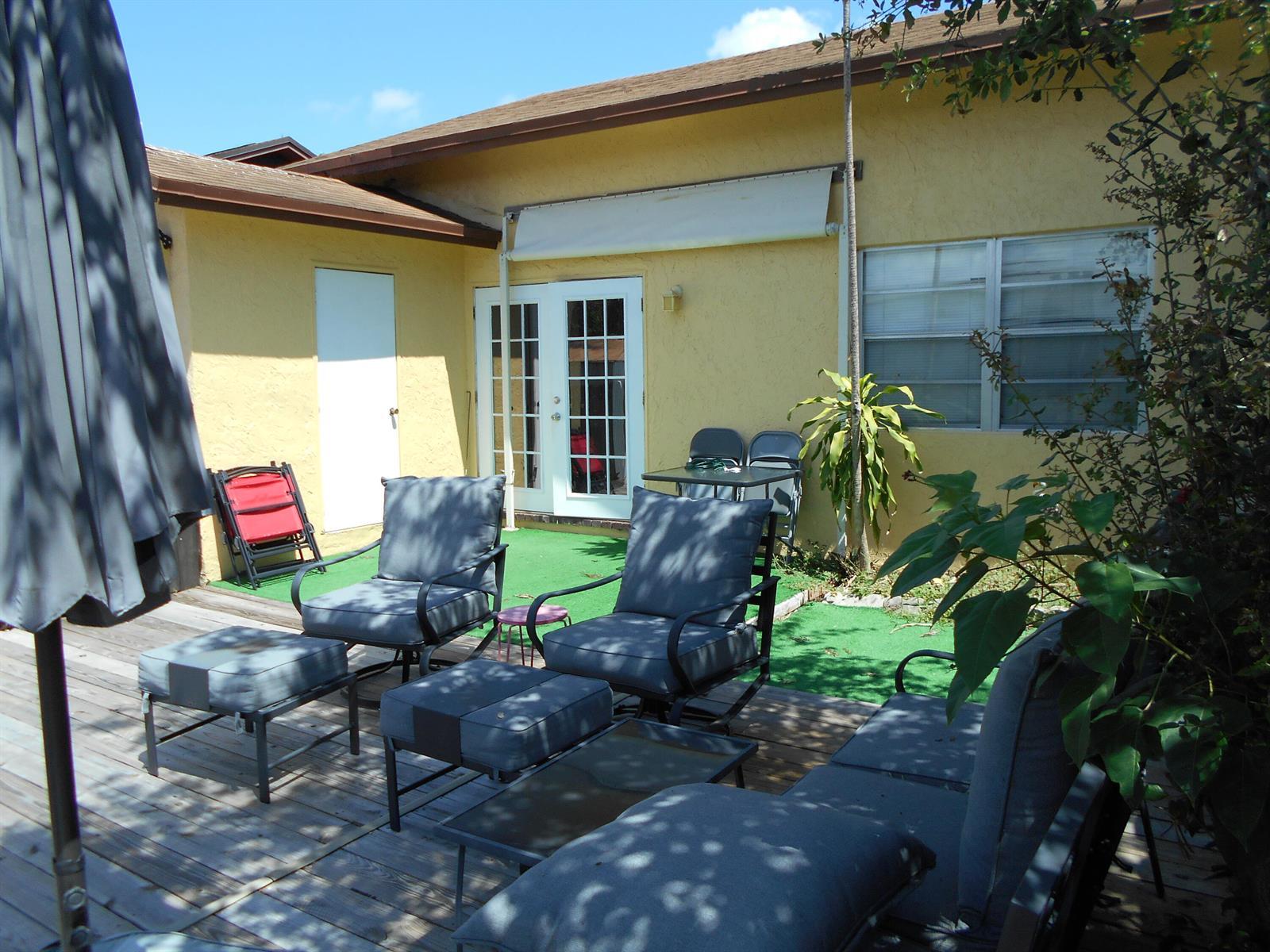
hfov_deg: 67.3
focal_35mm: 26
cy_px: 476
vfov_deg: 53.1
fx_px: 954
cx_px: 635
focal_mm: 4.6
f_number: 3.2
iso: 80
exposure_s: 1/640
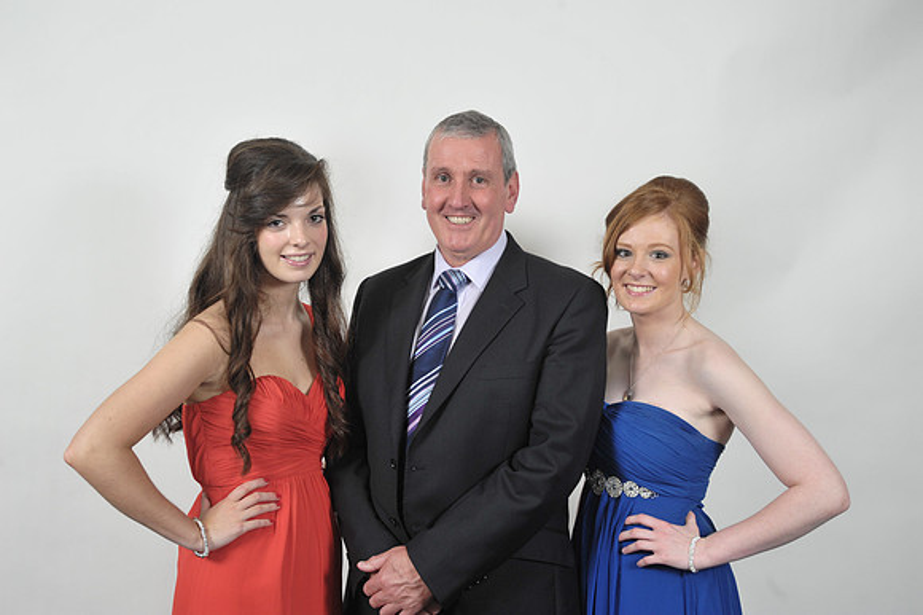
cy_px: 308
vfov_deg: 27.0
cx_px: 462
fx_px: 1281
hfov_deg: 39.6
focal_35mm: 50
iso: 1000
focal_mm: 50
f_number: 7.1
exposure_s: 1/160
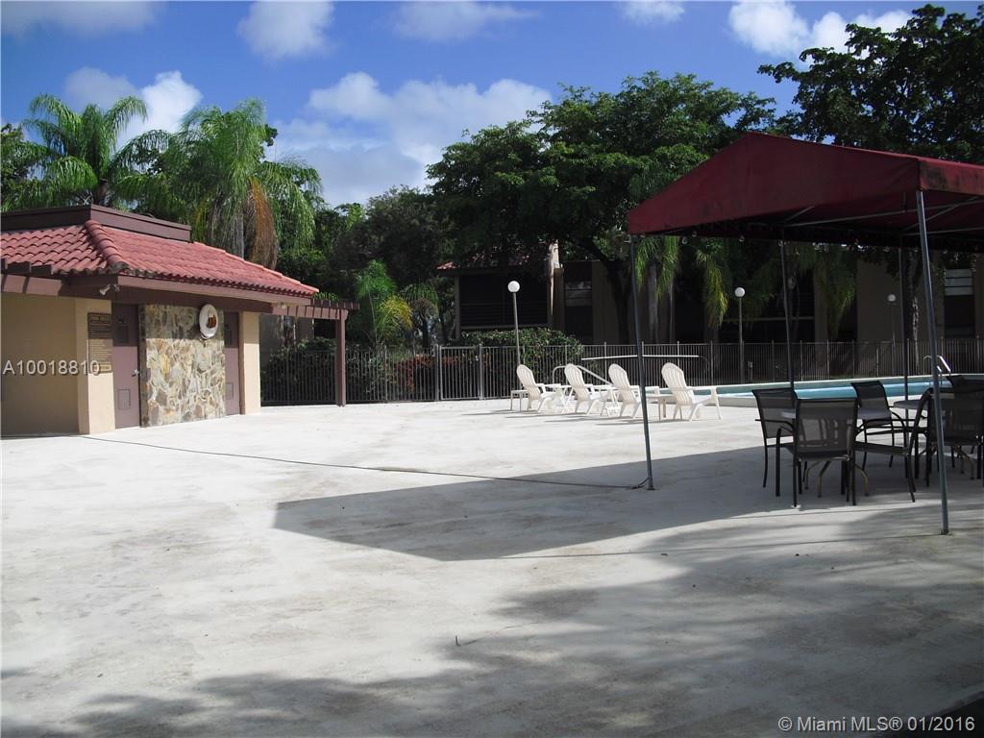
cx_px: 492
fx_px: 1023
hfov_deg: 51.4
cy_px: 369
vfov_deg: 39.7
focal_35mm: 36
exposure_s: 1/200
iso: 64
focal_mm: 6.3
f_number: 7.8
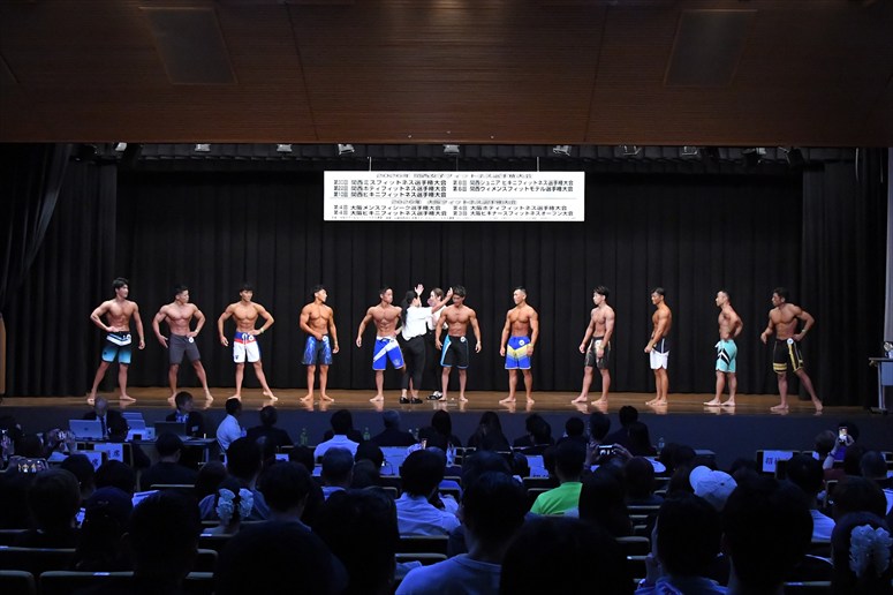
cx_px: 446
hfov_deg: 38.2
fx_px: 1289
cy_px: 298
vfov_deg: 26.0
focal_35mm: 52
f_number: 5.6
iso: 8000
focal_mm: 35
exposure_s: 1/400
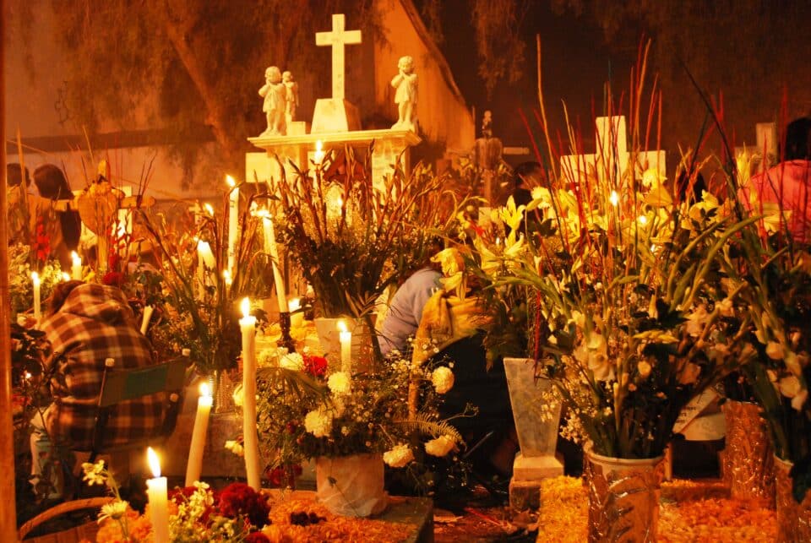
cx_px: 406
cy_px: 272
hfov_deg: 53.1
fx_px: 812
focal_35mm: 36
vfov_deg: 37.0
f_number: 4.2
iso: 800
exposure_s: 1/10
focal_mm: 24
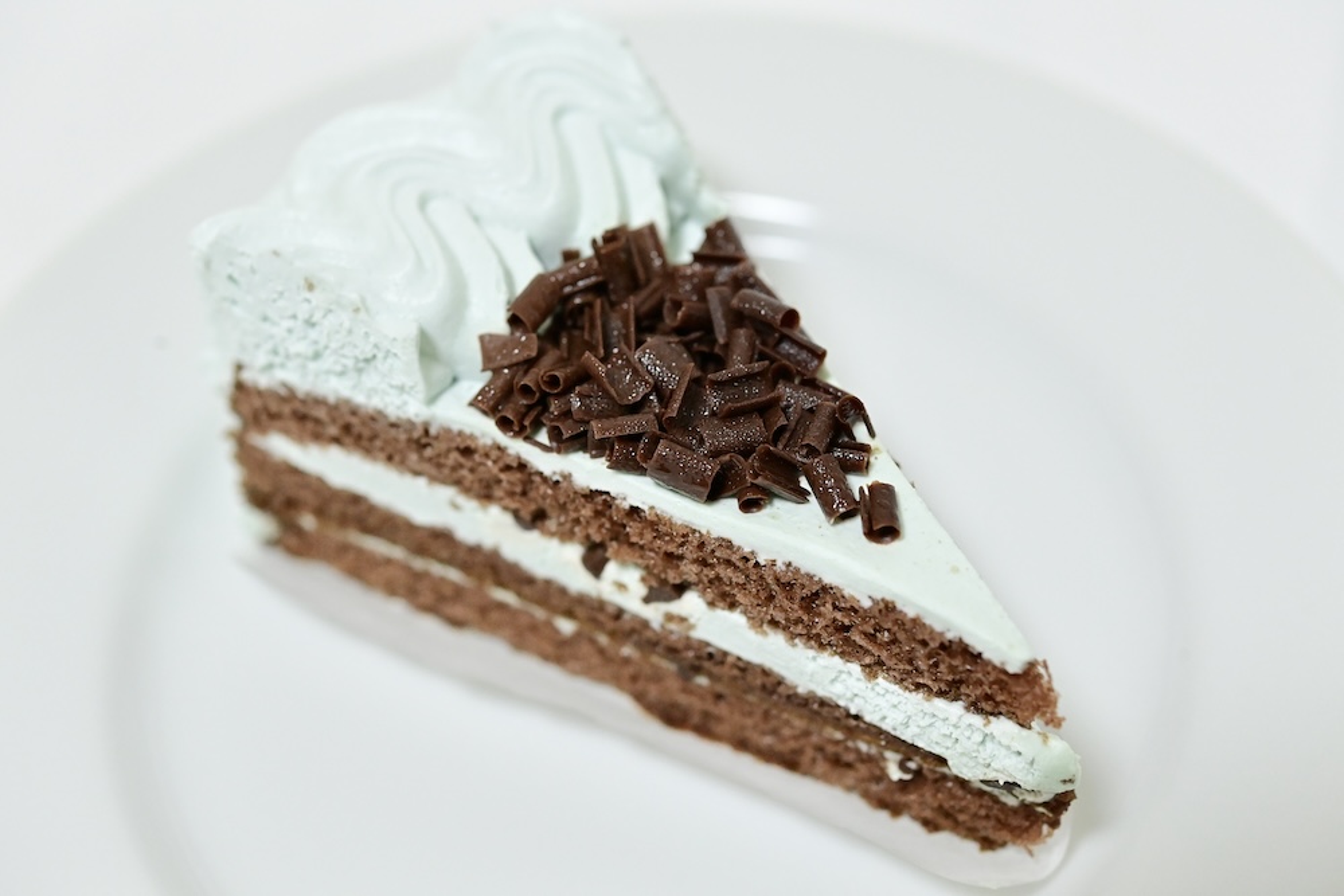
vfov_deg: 22.6
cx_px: 672
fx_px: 2240
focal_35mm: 60
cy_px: 448
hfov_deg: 33.4
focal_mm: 60
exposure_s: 1/160
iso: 6400
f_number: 5
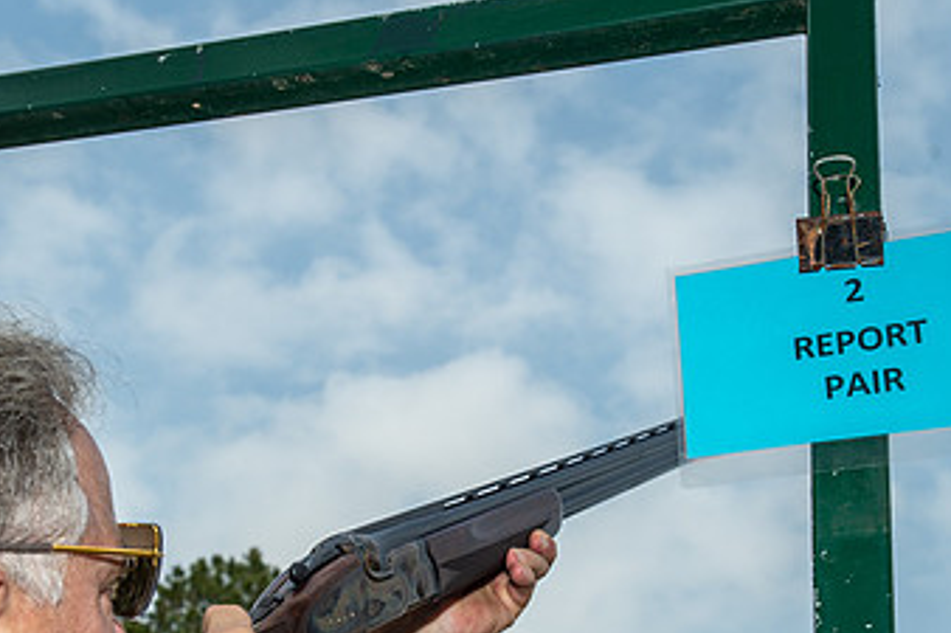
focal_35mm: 60
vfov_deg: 22.3
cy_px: 506
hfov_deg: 33.4
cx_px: 433
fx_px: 1584
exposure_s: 1/250
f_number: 8
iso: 125
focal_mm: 35
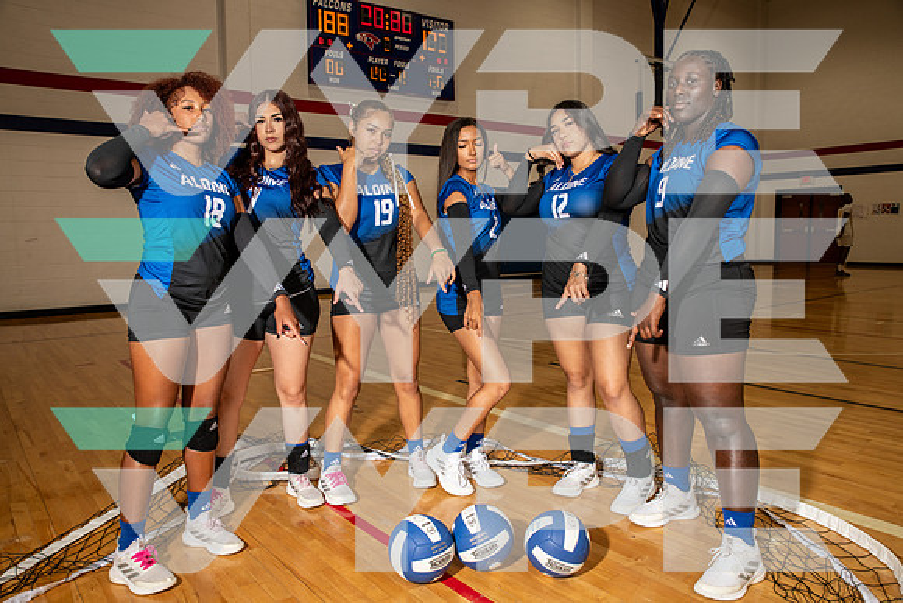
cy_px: 302
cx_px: 452
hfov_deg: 69.4
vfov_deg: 49.6
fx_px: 652
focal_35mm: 26
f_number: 6.3
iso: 320
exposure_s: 1/250
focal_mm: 26
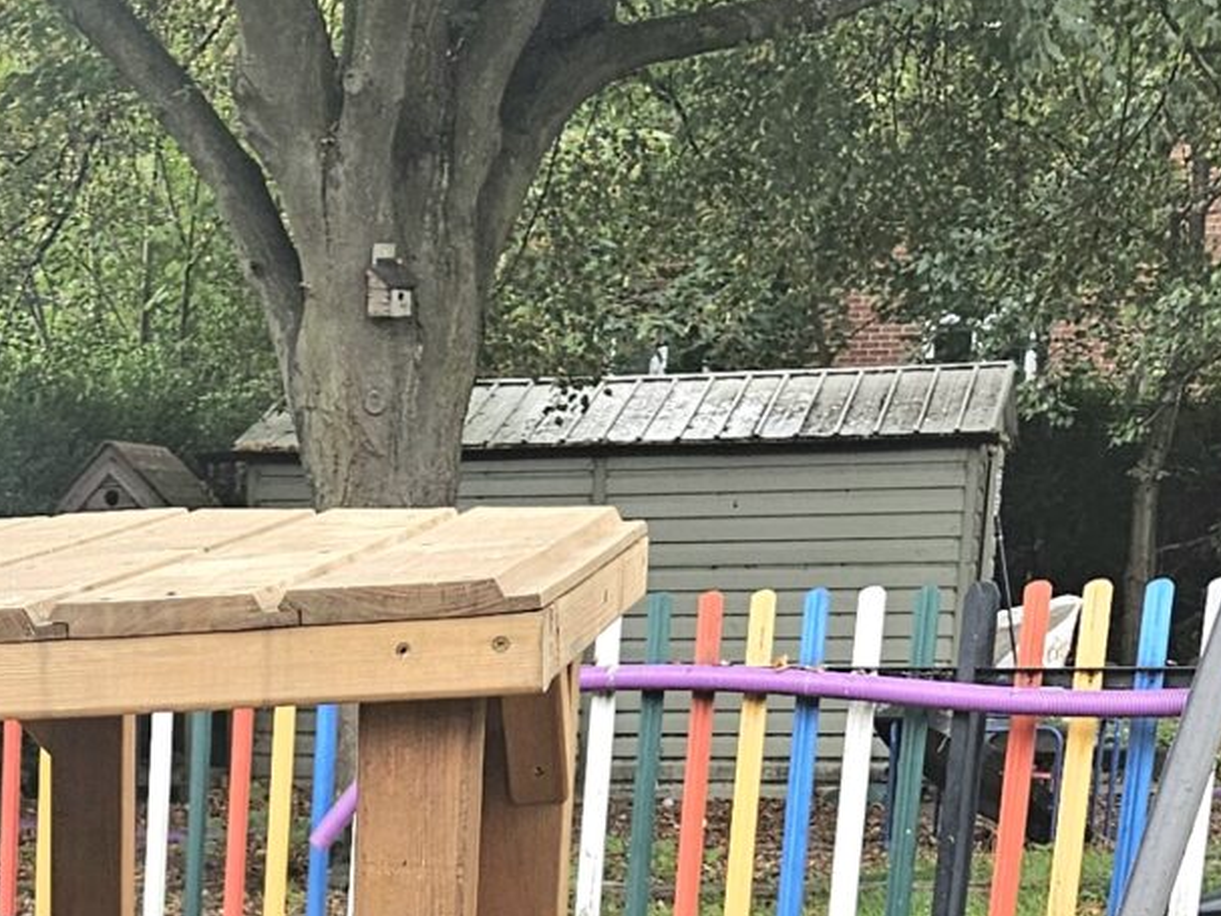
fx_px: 3421
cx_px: 20
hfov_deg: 19.7
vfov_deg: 13.5
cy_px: 1697
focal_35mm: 97
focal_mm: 5.4
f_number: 1.8
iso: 50
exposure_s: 1/182
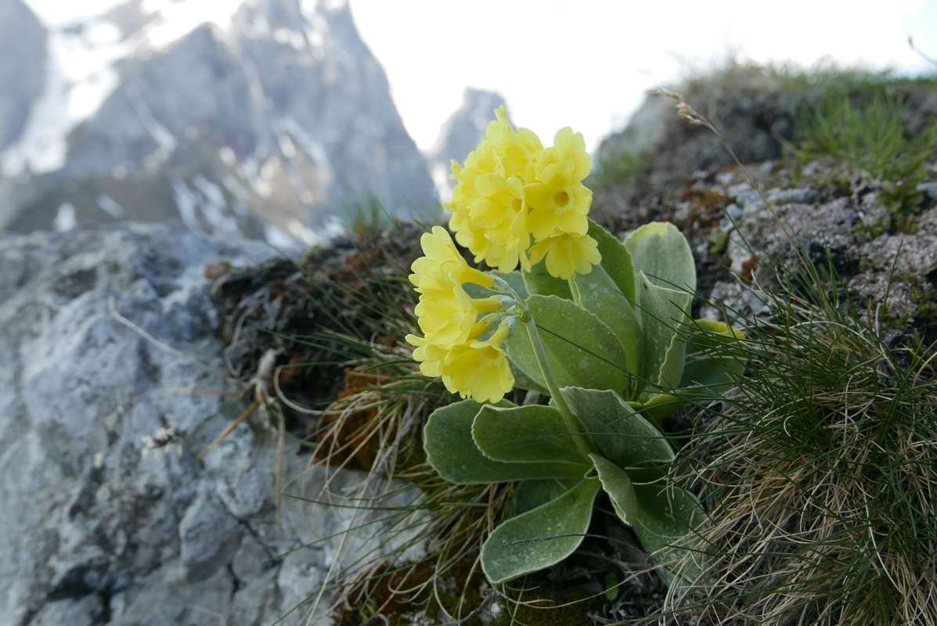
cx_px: 468
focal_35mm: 35
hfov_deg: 54.4
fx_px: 912
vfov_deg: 37.9
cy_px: 313
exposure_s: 1/250
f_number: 5.6
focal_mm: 15.9
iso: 200
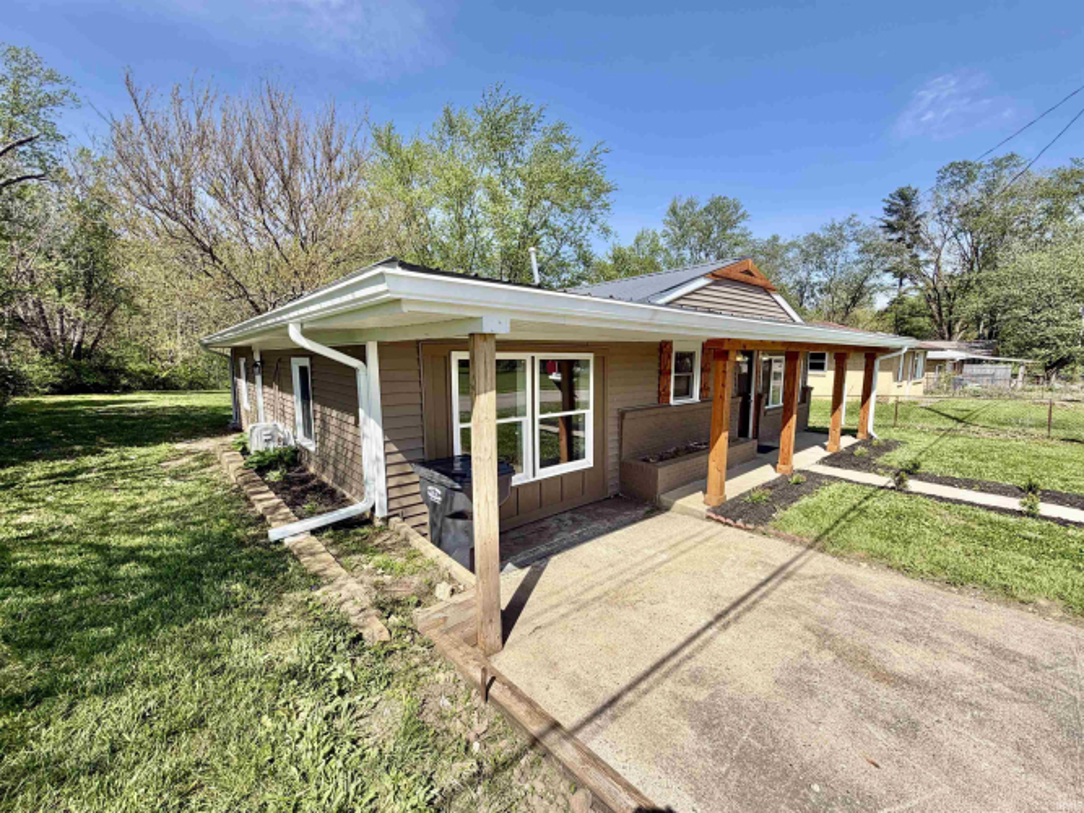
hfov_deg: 102.1
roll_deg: +0.7
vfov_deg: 85.7
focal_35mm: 14
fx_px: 438
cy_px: 406
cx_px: 542
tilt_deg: -6.8
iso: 25
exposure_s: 1/770
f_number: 2.2
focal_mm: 2.22
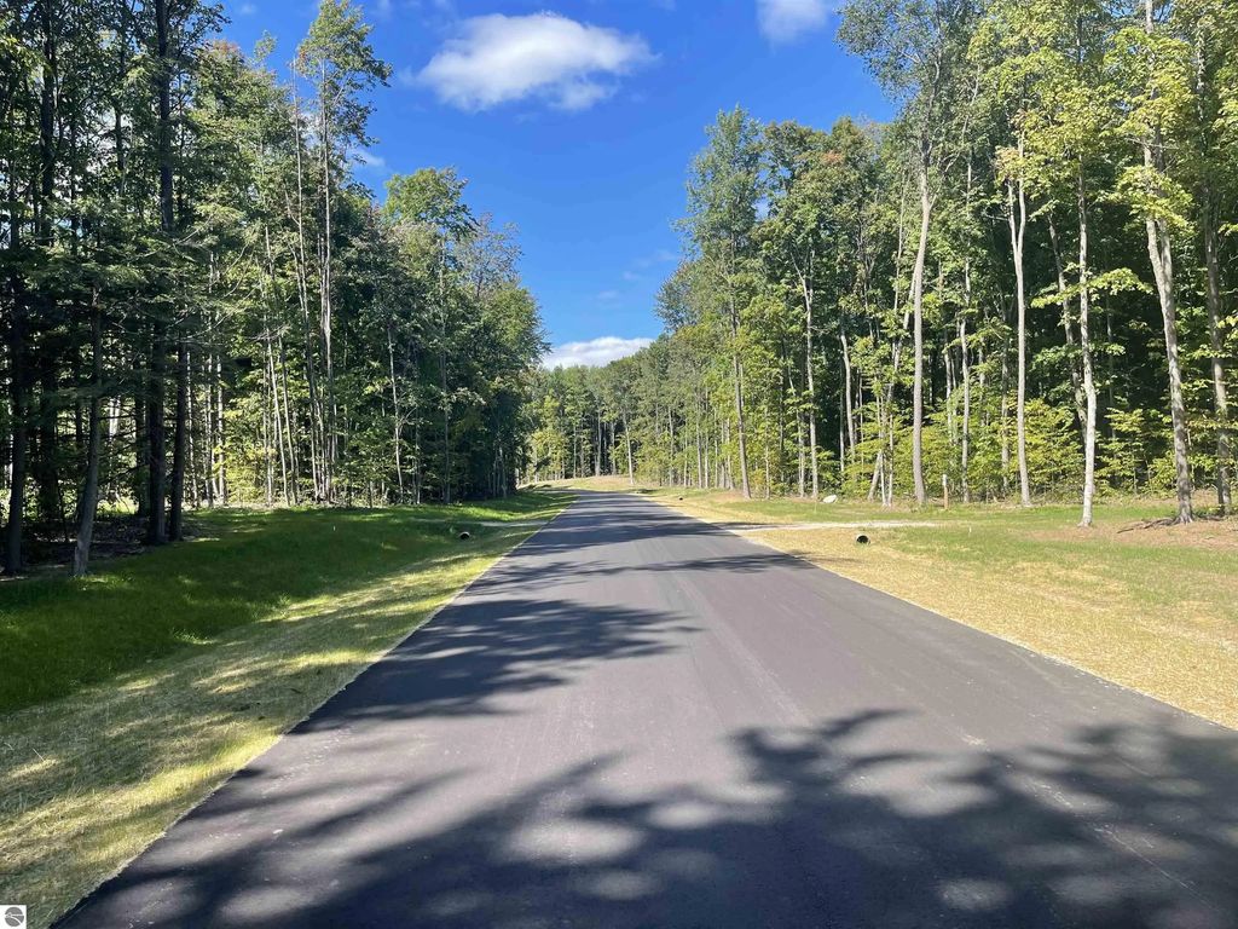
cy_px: 464
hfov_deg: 67.3
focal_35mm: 26
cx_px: 619
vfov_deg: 53.1
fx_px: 930
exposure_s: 1/1294
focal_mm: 5.1
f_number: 1.6
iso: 32
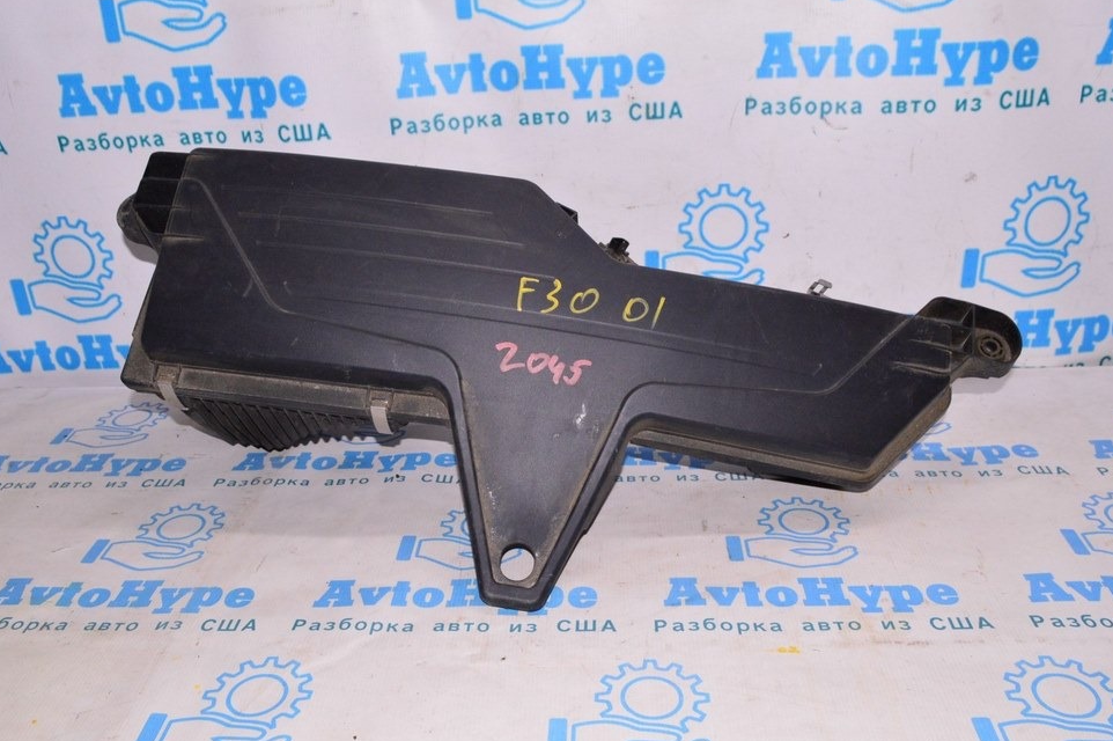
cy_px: 383
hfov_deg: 56.5
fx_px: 1036
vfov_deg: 39.3
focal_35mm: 34
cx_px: 537
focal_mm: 21
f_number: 8
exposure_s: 1/200
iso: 1600
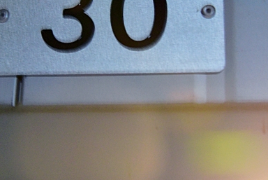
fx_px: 954
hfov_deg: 16.0
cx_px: 119
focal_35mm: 128
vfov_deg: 10.7
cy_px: 4
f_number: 4
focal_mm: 48
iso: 3200
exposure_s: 1/6
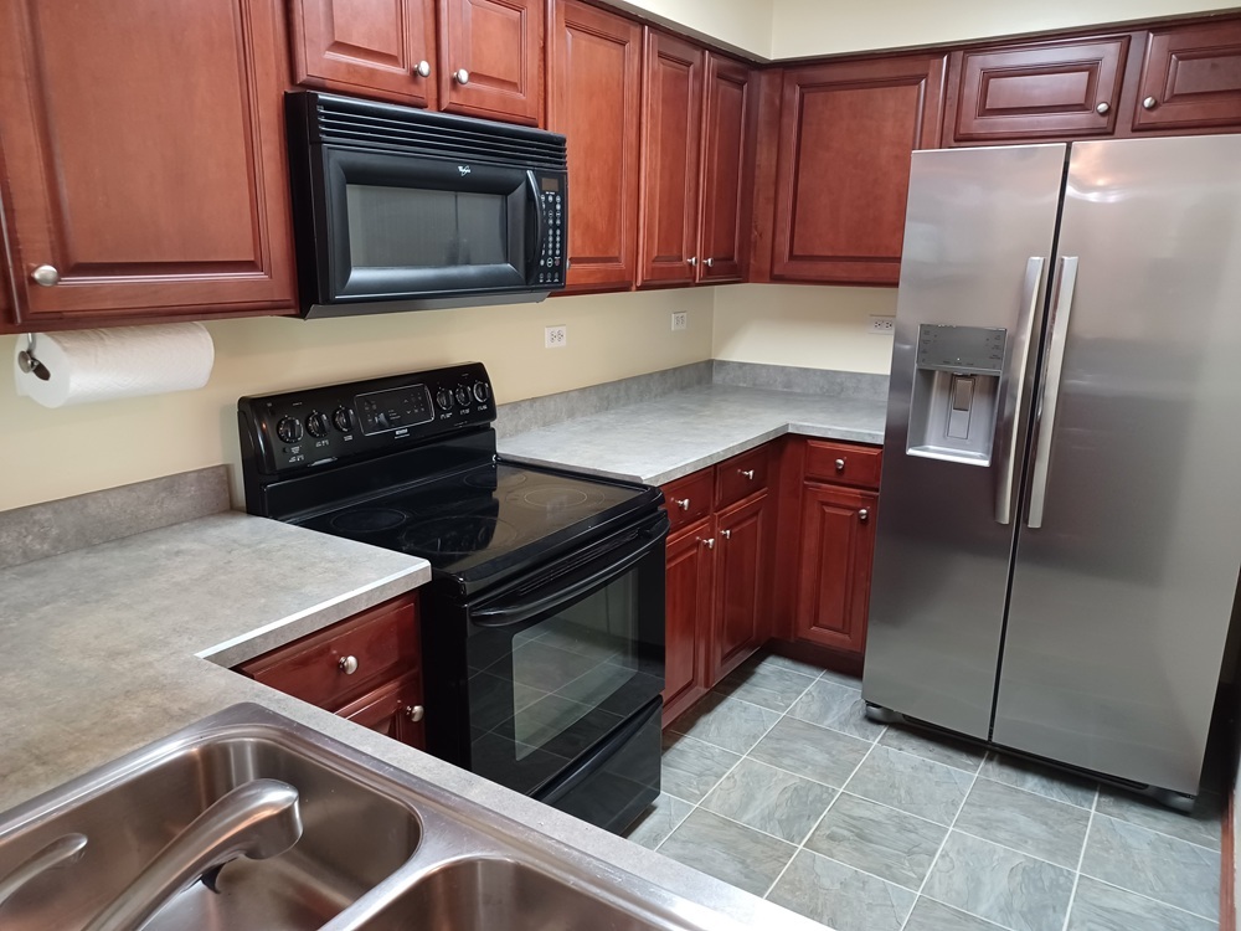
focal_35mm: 25
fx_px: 896
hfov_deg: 69.4
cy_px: 466
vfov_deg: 54.9
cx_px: 620
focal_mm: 4.6
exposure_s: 1/24
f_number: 1.8
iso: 640
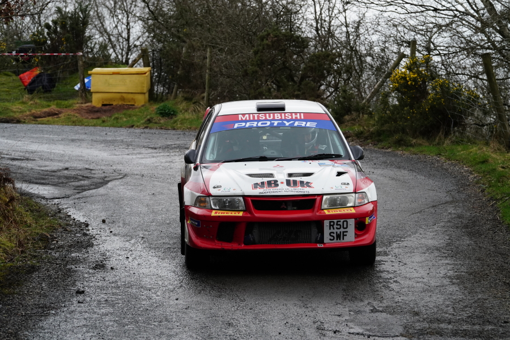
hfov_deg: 13.2
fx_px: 2210
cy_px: 170
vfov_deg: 8.8
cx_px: 255
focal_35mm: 156
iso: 2000
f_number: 8
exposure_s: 1/400
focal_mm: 156
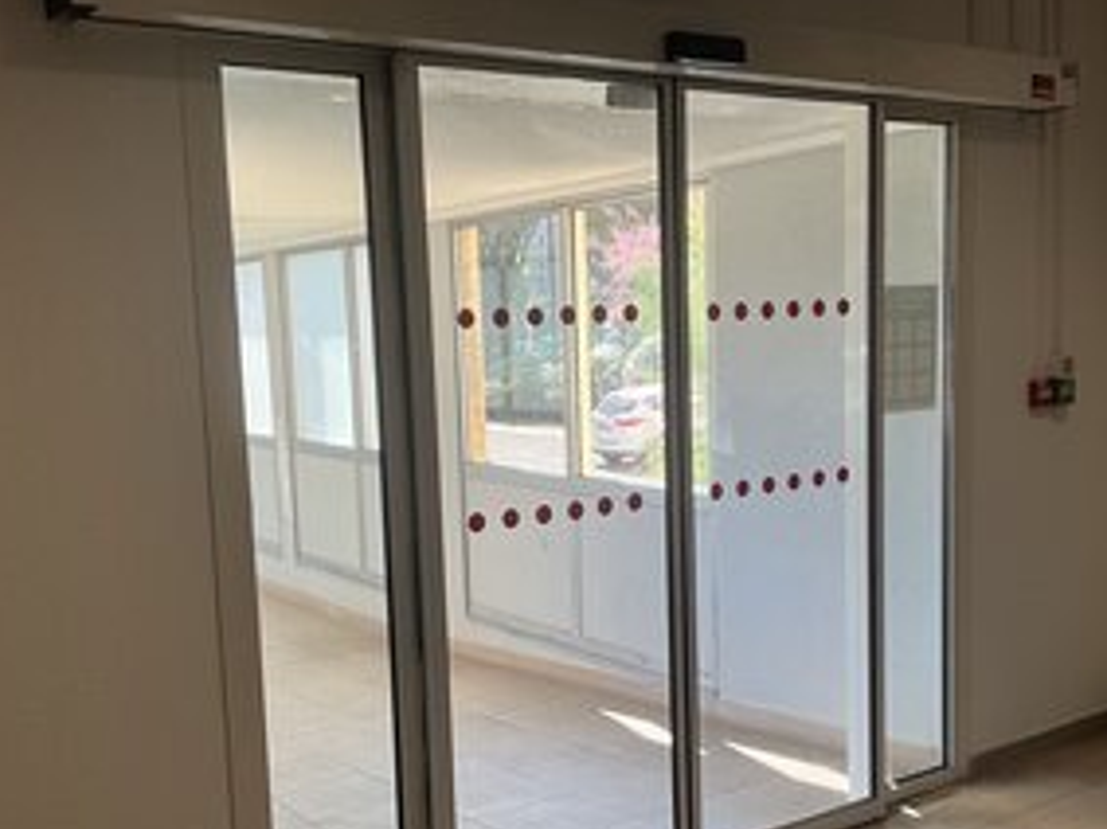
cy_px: 504
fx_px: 1311
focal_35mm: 41
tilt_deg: -7.5
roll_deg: +1.7
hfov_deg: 45.8
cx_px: 548
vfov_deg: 35.0
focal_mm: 3
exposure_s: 1/100
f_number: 1.8
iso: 25
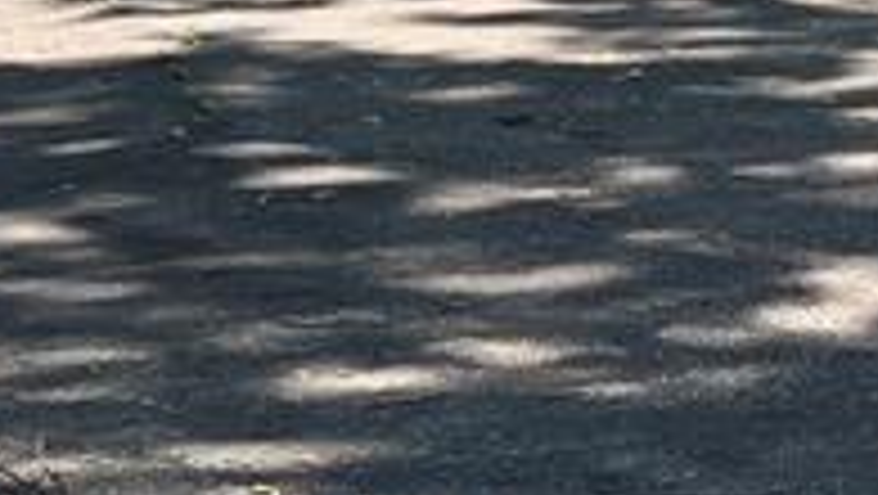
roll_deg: -0.4
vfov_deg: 8.0
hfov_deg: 13.2
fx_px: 3471
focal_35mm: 149
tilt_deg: -3.8
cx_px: 1526
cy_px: -166
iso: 50
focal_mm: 5.7
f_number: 1.5
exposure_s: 1/786
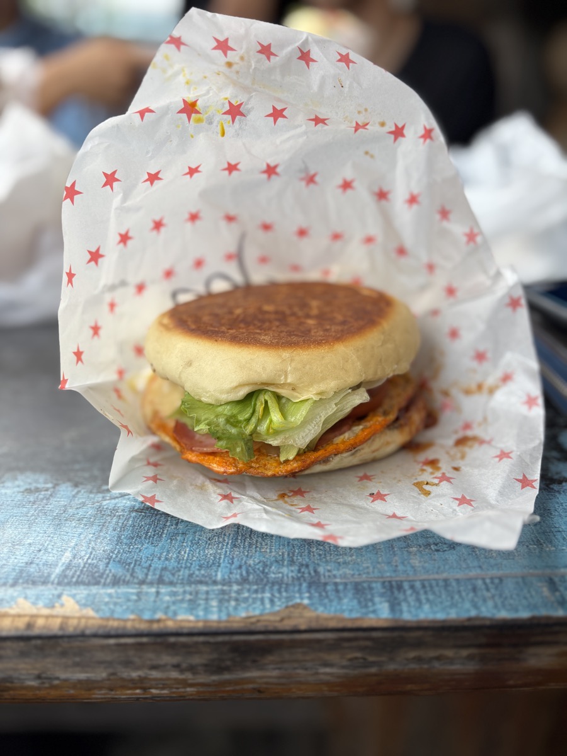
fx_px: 568
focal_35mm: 26
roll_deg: -0.8
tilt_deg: -24.1
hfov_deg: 53.1
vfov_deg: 67.3
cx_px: 284
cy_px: 378
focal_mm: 5.96
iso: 50
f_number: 1.6
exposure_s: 1/400
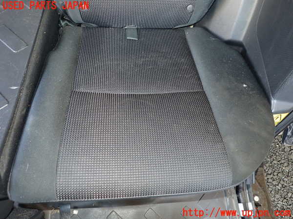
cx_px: 146
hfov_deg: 69.4
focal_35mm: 25
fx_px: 212
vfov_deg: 54.9
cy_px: 110
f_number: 2
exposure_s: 1/30
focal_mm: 4.5
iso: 200
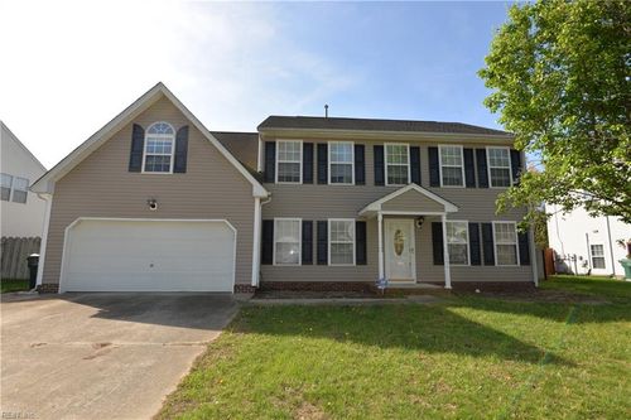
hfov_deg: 96.8
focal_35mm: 16
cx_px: 316
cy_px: 210
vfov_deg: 73.7
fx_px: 280
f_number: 7.1
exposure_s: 1/200
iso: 100
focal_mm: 16
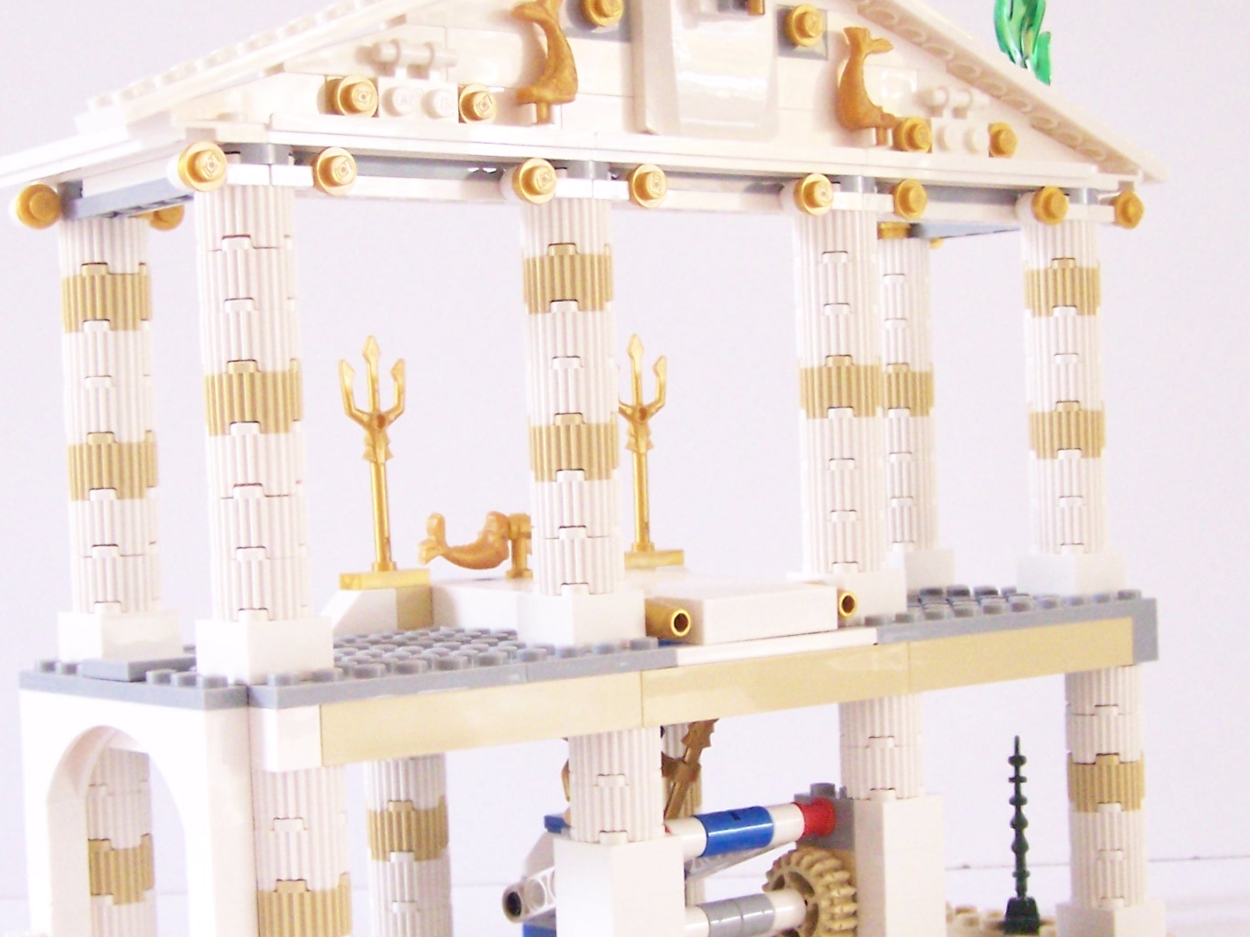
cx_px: 630
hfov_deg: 28.2
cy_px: 488
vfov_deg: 21.3
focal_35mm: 69
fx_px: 2491
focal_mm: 6.3
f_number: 3.2
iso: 400
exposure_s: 1/15
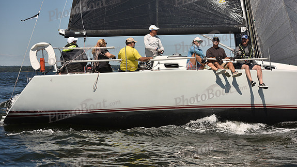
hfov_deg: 28.6
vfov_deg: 16.3
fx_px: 583
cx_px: 148
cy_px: 75
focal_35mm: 74
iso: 250
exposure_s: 1/1600
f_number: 4.5
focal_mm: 70
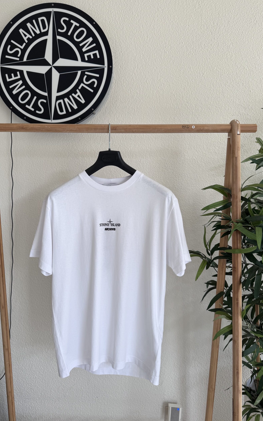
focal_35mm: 26
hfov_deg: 47.5
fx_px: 298
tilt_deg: -3.7
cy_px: 208
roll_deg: +0.1
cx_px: 120
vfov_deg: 70.4
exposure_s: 1/121
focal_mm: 6.76
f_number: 1.78
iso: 100
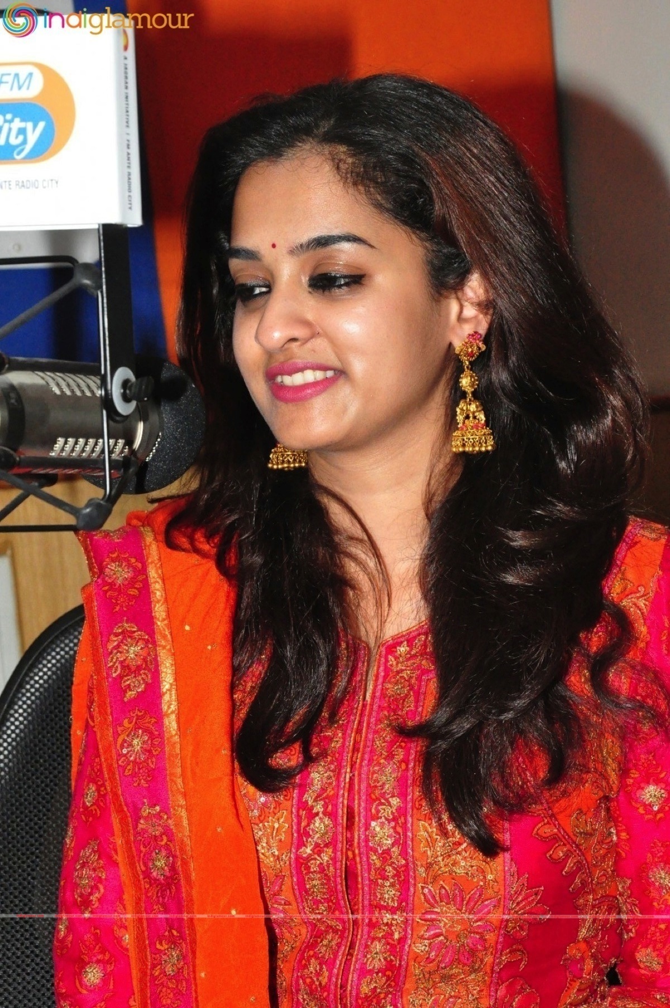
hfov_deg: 14.7
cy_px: 504
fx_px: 2602
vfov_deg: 21.9
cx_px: 335
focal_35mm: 93
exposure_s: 1/125
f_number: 7.1
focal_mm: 62
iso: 3200
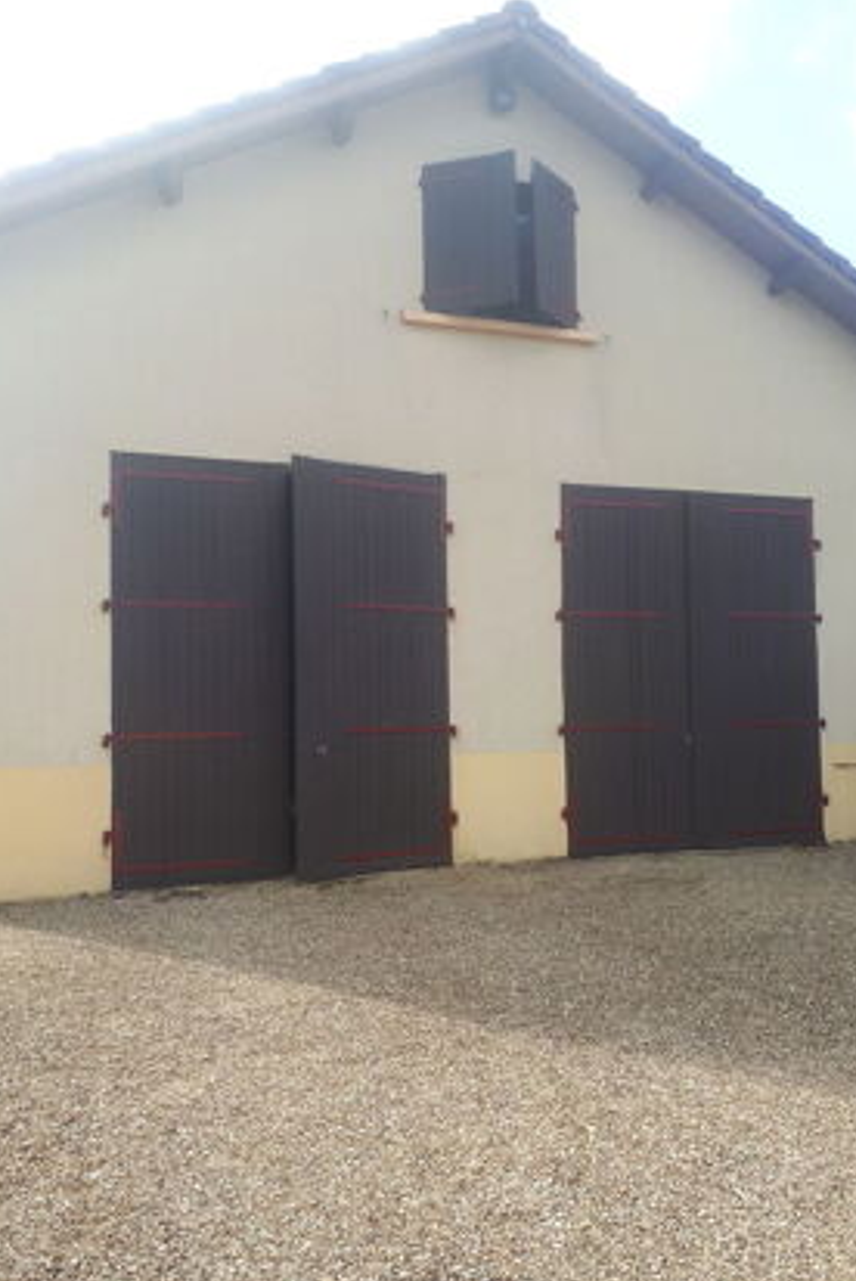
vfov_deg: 63.6
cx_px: 431
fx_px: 1033
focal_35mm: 29
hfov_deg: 45.0
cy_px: 650
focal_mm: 3.6
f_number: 1.9
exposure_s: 1/368
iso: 40
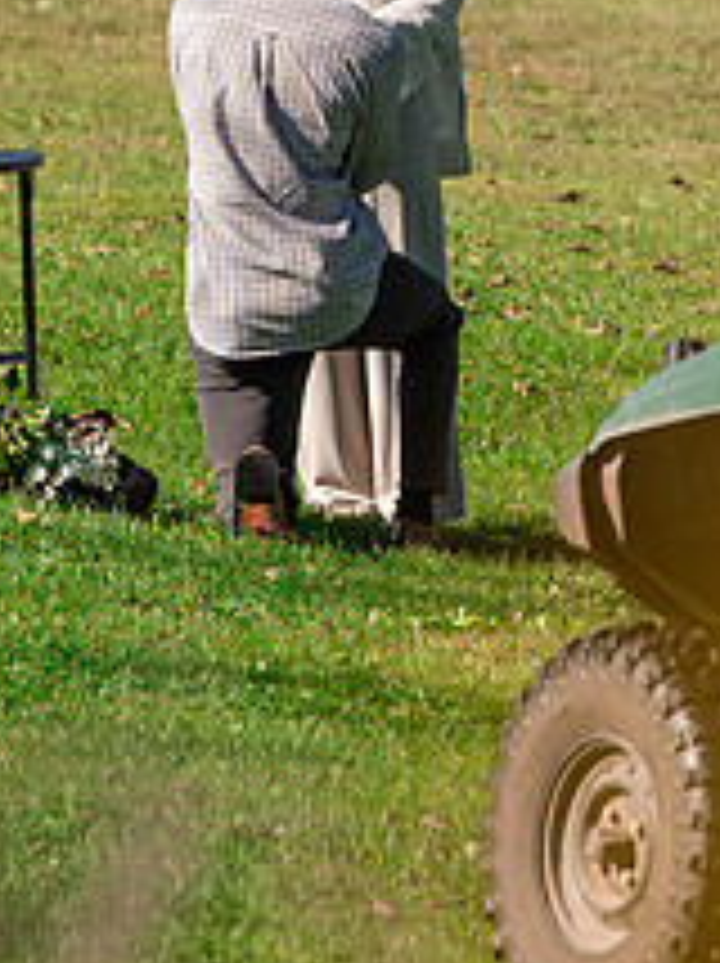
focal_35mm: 774
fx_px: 21508
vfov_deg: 2.6
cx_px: 322
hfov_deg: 1.9
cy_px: 129
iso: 100
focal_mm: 200
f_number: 5
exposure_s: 1/640
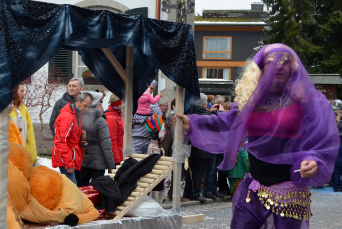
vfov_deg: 21.5
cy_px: 157
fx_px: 599
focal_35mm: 63
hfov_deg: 31.4
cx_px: 91
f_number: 5
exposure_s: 1/100
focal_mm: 24
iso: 200
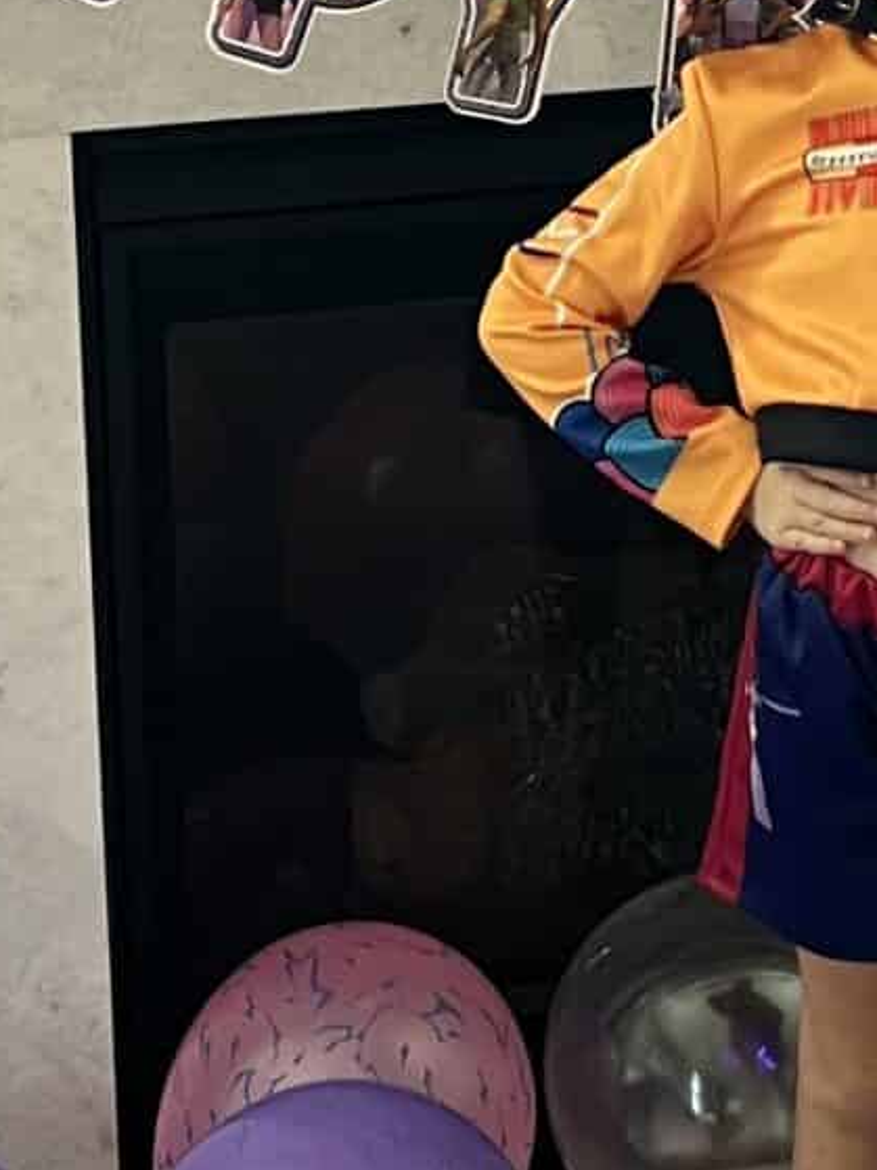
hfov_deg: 12.4
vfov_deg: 15.9
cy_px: -264
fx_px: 4021
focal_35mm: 119
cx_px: 779
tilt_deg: -8.0
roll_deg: +1.8
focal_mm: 5.7
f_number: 1.5
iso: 125
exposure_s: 1/60
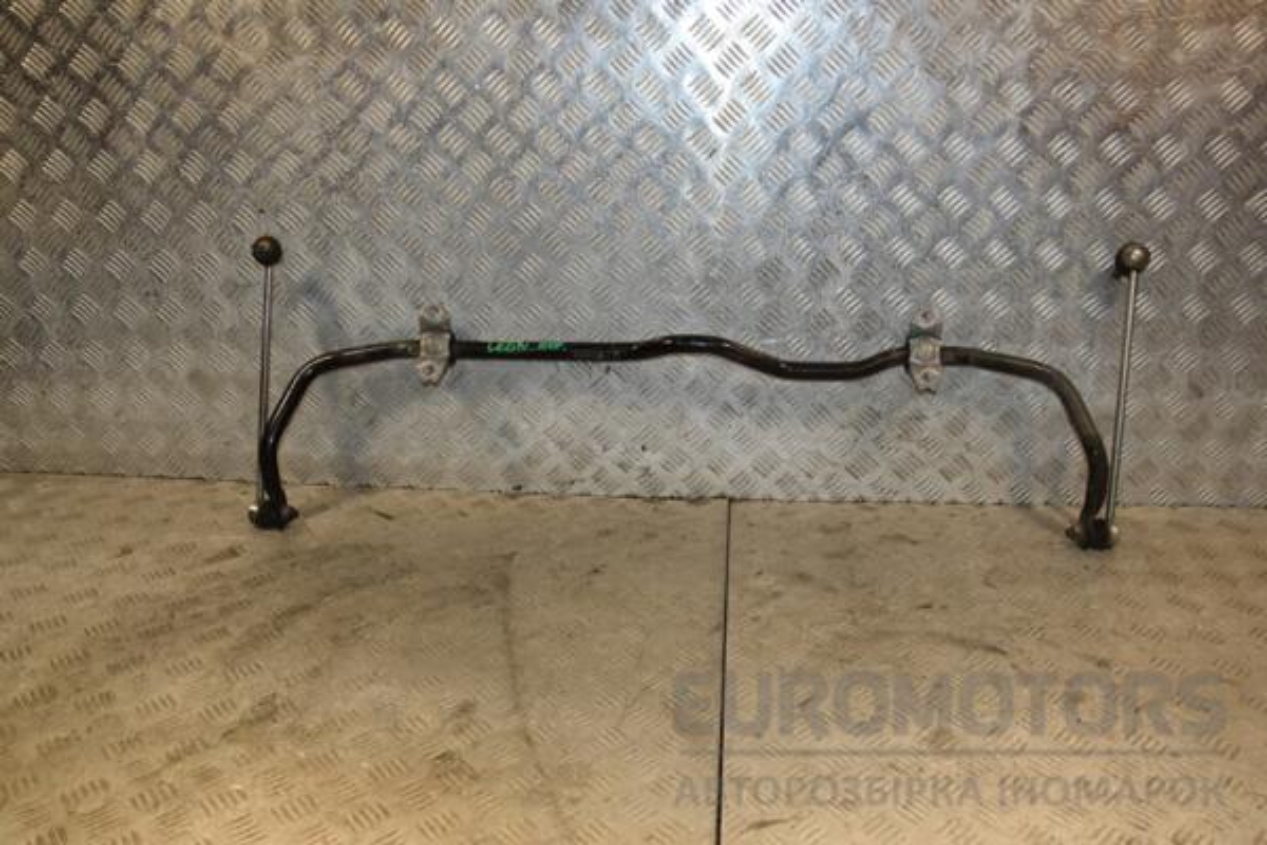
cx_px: 634
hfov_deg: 59.5
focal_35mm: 32
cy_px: 422
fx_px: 1109
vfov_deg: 41.7
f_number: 5.6
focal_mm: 21
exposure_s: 1/200
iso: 800
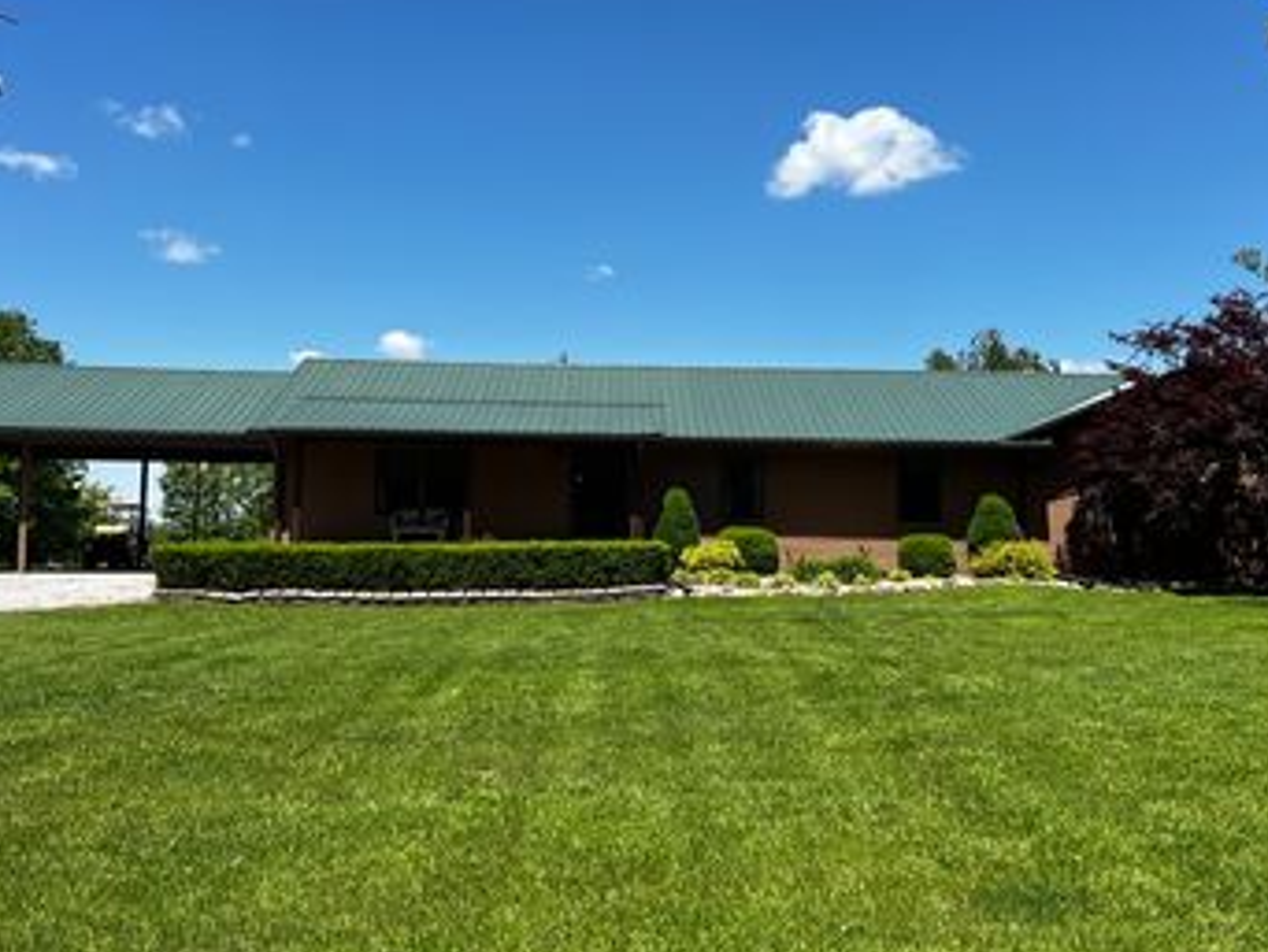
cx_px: 678
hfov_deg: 48.9
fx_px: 1393
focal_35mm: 38
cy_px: 432
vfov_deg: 37.7
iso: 50
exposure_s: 1/3704
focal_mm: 5.7
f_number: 1.5
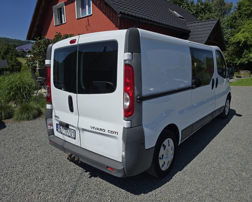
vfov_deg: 58.8
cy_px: 101
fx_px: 179
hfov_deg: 70.2
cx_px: 132
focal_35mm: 24
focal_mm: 6.3
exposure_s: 1/1737
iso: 12
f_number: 1.7
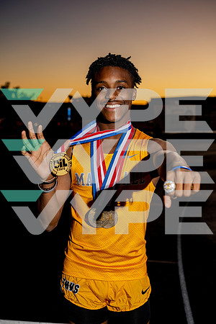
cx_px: 108
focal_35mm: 55
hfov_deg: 24.6
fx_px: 495
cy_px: 162
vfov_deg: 36.2
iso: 250
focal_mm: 55
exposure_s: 1/200
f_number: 4.5
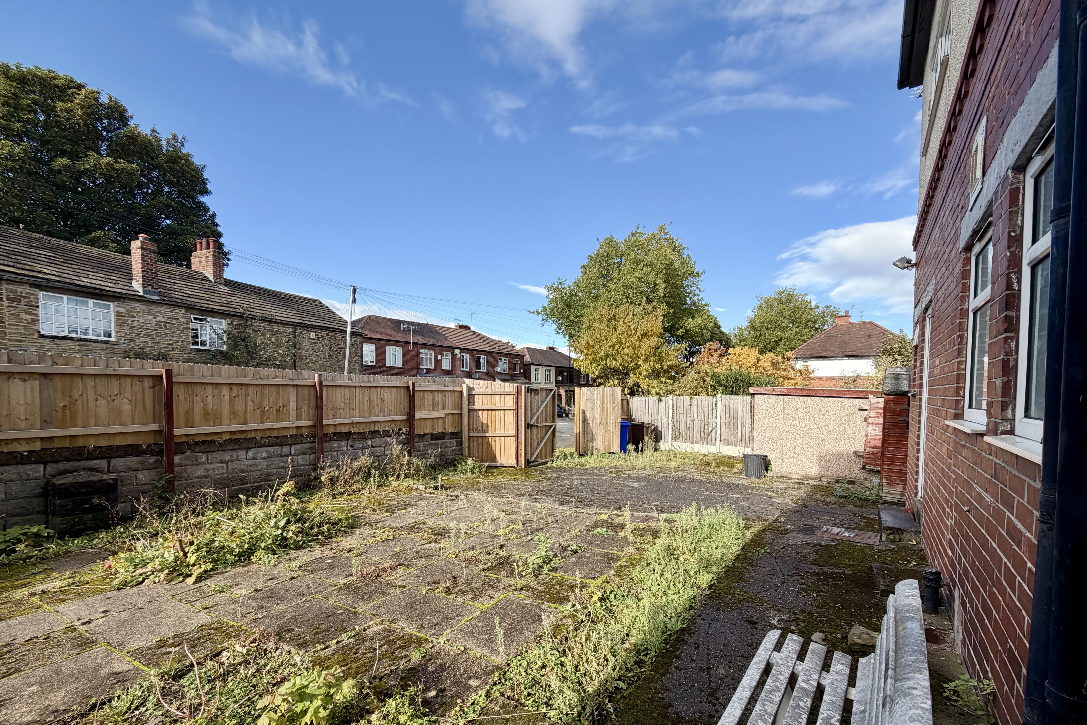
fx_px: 453
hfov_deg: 100.4
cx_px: 551
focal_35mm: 15
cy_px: 408
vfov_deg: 77.0
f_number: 2.2
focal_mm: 2.22
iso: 40
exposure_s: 1/751
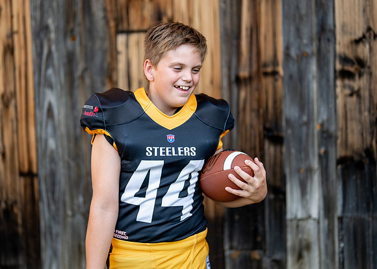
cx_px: 163
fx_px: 639
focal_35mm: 60
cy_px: 117
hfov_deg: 32.8
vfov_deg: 23.8
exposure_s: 1/2000
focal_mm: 50
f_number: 1.2
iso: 100
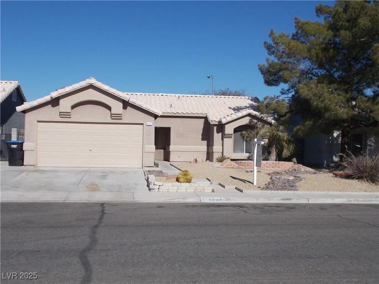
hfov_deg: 47.9
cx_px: 190
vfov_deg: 36.8
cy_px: 142
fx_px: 427
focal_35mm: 39
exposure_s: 1/250
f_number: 9.8
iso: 80
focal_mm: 6.9
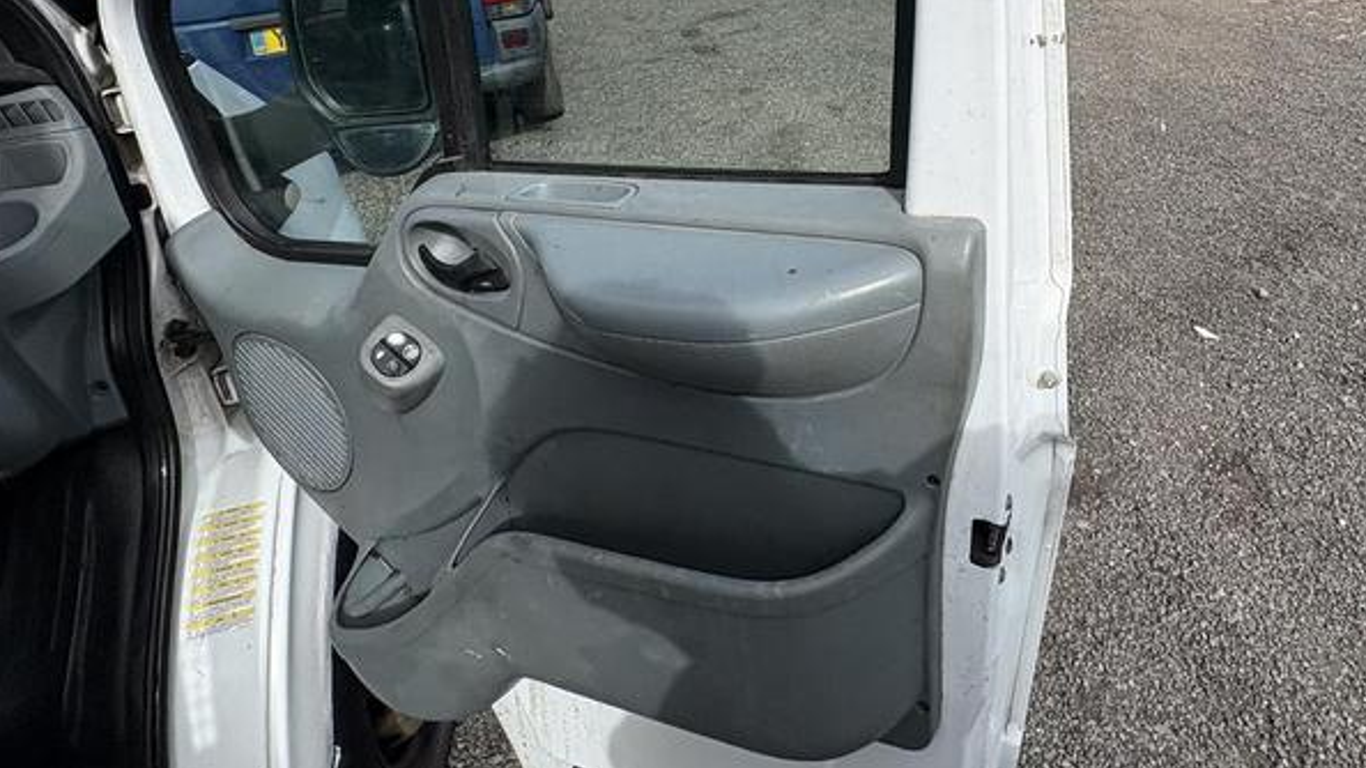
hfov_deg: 77.5
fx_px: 833
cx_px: 842
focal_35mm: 23
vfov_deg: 45.2
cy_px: 85
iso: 40
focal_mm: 2.22
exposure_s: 1/1880
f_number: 2.2
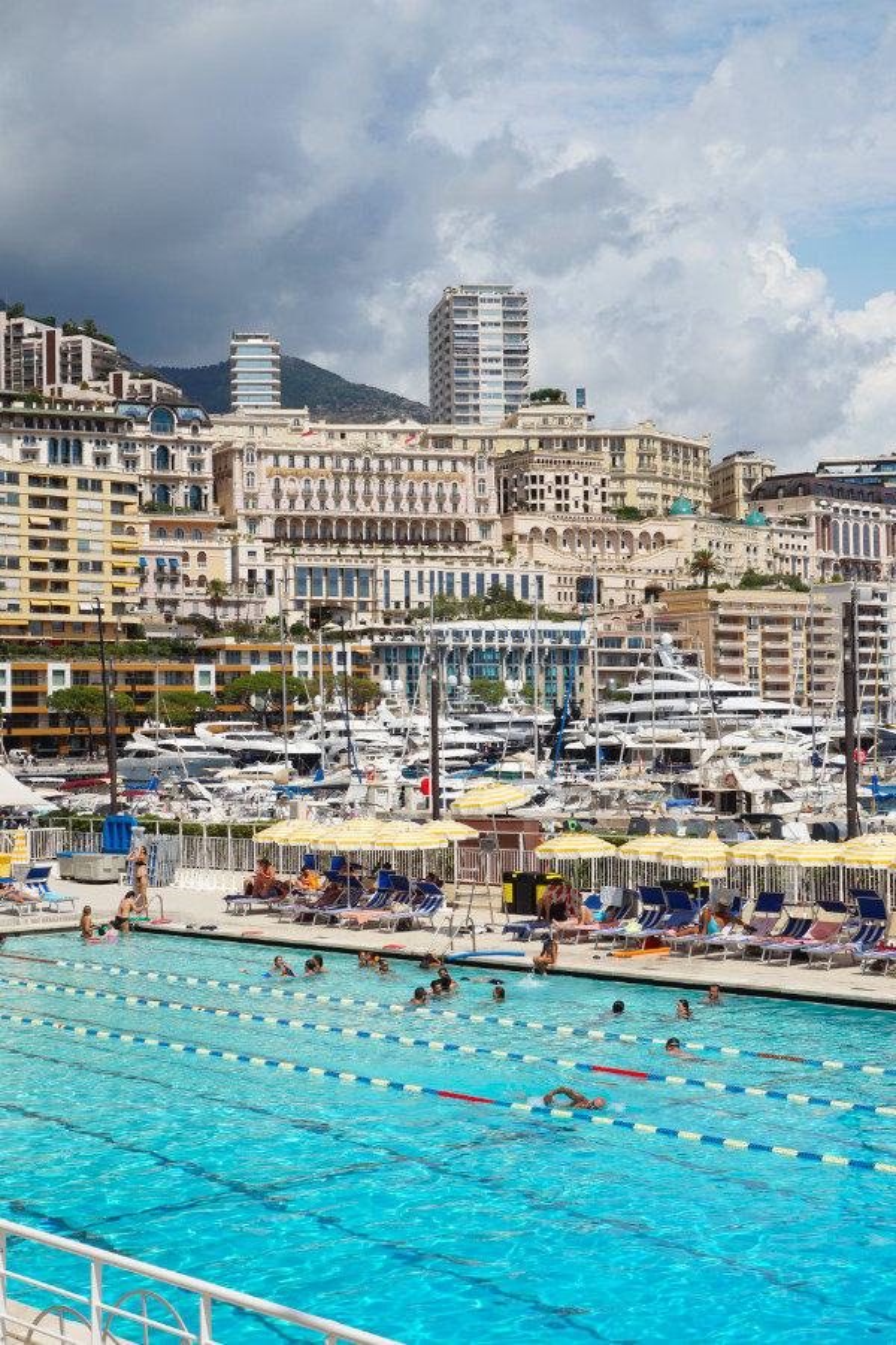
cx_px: 448
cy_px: 672
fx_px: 2072
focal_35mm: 56
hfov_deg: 24.4
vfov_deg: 35.9
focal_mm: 37
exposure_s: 1/160
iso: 100
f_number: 14
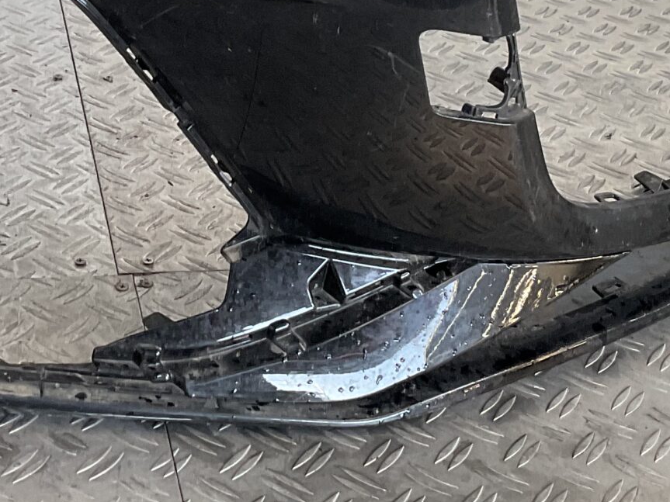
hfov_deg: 22.6
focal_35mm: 86
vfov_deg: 16.9
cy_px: 27
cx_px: 211
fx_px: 1664
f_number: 1.8
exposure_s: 1/100
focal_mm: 3
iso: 50
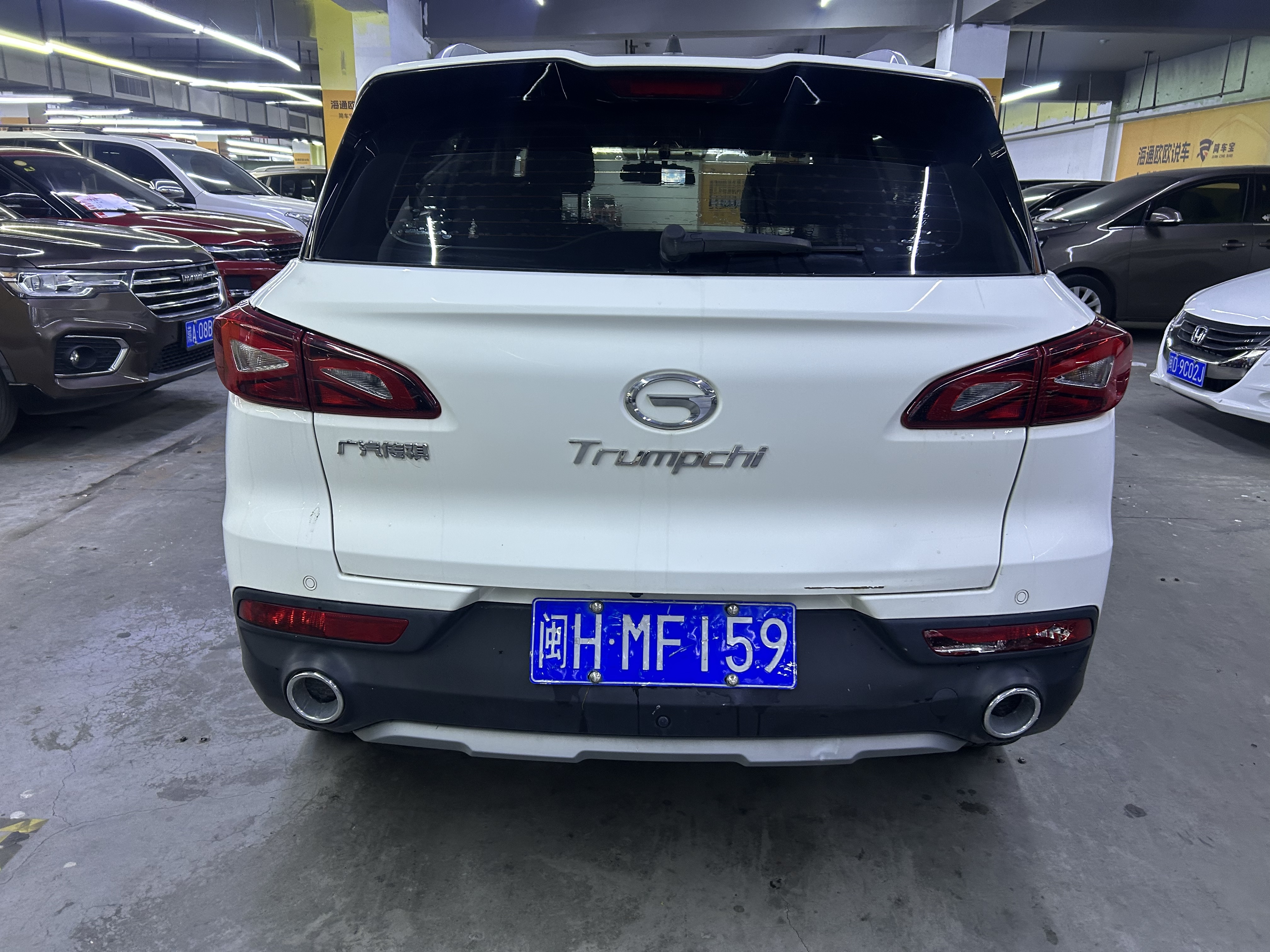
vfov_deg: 53.1
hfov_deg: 67.3
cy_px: 476
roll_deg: -1.9
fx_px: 954
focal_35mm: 26
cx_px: 635
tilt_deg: -15.6
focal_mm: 5.7
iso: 125
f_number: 1.5
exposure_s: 1/50
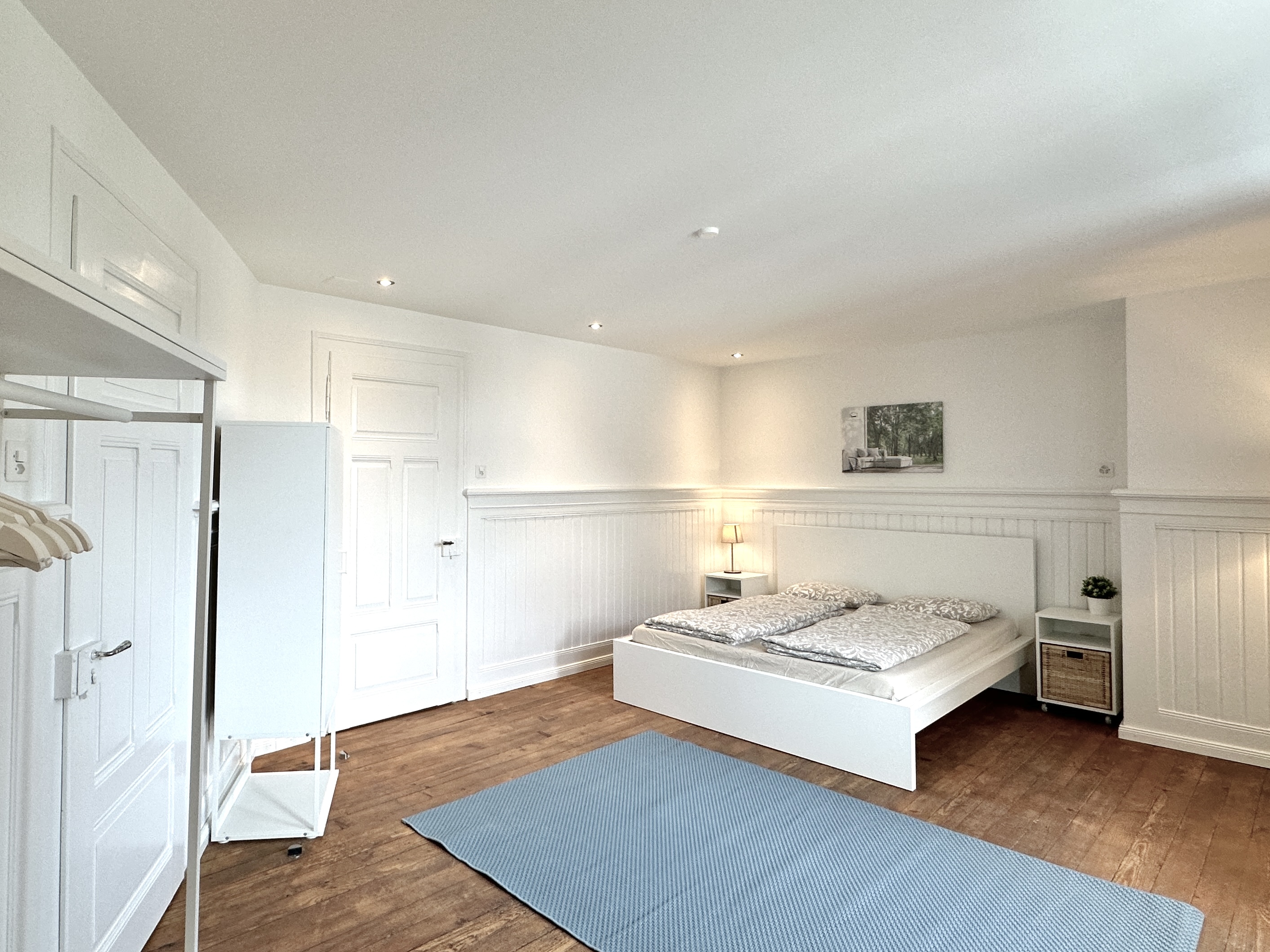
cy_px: 457
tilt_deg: +1.8
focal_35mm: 20
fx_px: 734
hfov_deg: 80.8
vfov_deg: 66.0
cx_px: 511
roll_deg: +0.0
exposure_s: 1/100
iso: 100
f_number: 2.2
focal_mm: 2.22
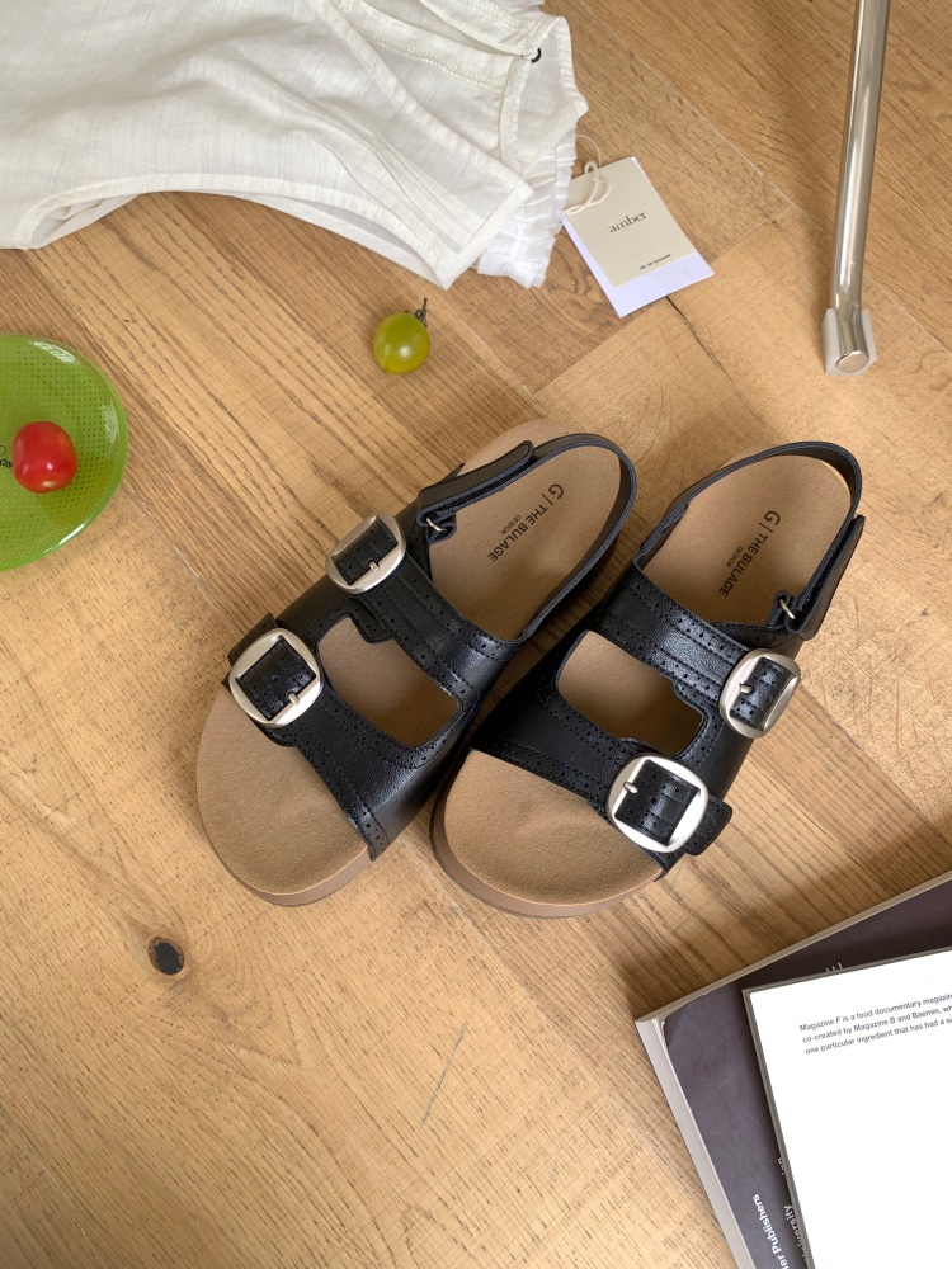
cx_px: 476
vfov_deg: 67.3
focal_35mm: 26
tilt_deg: -73.0
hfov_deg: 53.1
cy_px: 634
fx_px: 953
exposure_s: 1/122
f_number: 1.8
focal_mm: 4.25
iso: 40
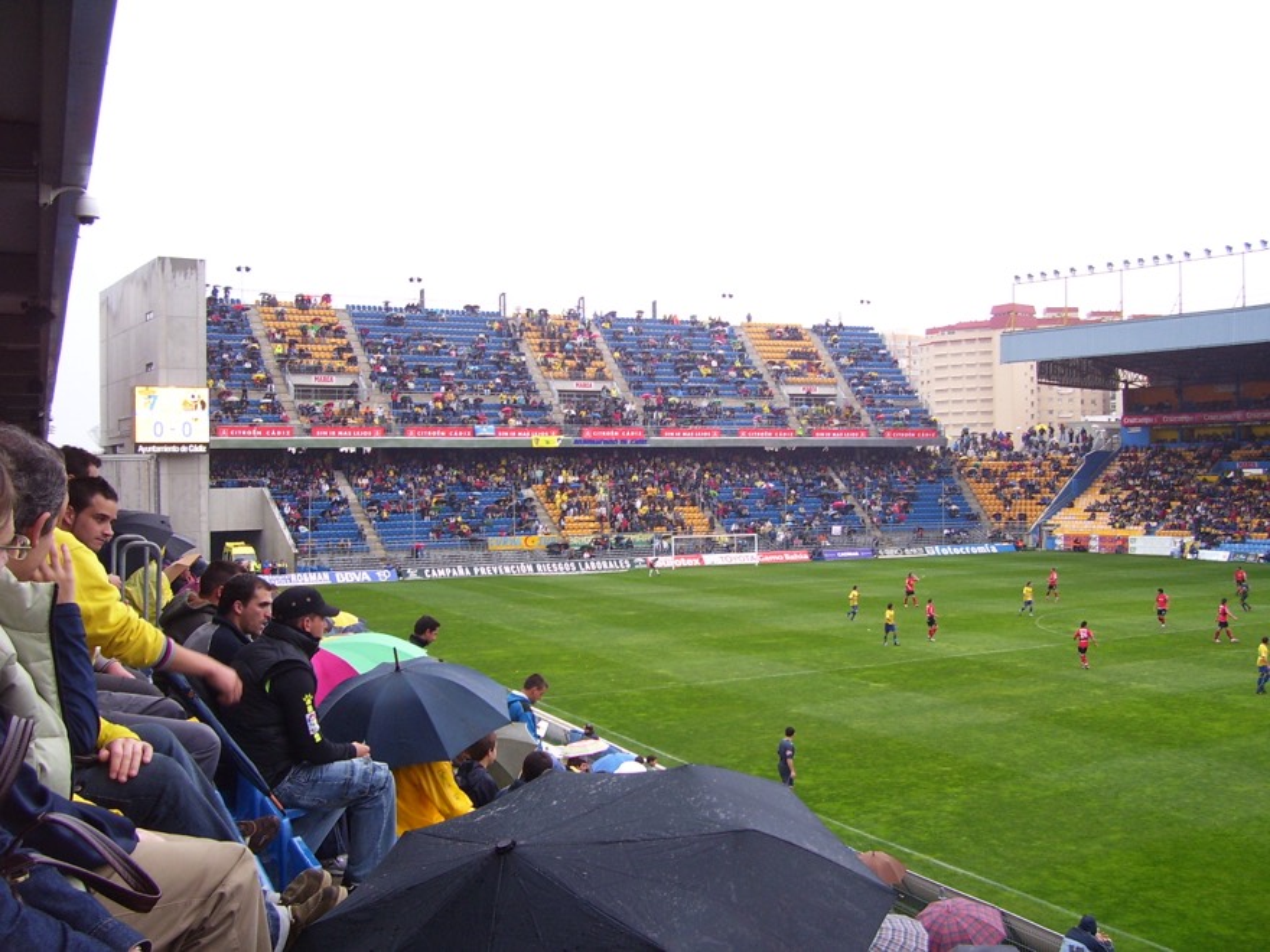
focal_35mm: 34
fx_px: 1247
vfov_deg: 41.8
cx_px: 635
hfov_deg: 54.0
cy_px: 476
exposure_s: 1/180
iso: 80
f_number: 2.7
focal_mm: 5.6
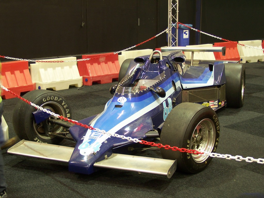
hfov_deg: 34.3
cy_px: 99
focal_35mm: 56
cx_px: 132
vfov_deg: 26.1
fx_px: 427
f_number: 3.1
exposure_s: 1/2
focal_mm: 9.3
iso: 80
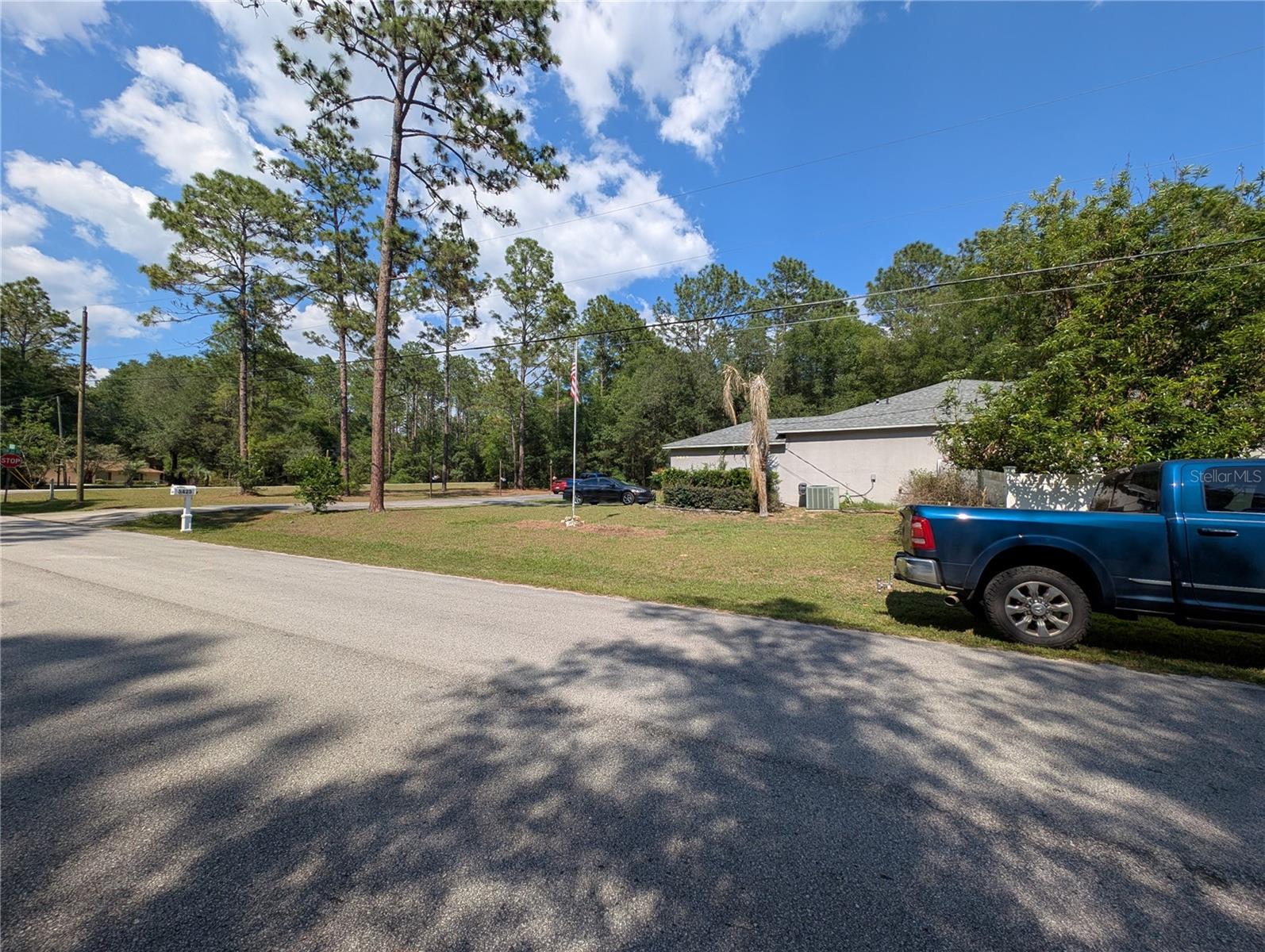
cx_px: 632
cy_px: 476
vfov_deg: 94.6
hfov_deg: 110.5
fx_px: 439
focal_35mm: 12
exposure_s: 1/2058
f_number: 1.95
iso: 43
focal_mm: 2.23
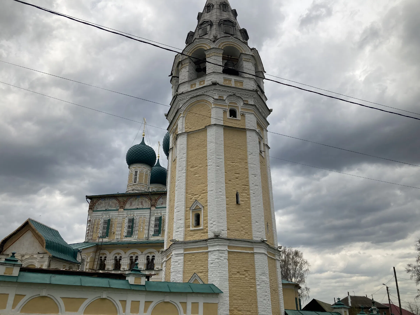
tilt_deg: +25.8
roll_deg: -1.3
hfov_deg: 63.4
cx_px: 210
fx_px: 340
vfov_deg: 49.7
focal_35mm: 28
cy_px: 158
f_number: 1.8
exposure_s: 1/2825
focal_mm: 3.99
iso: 25
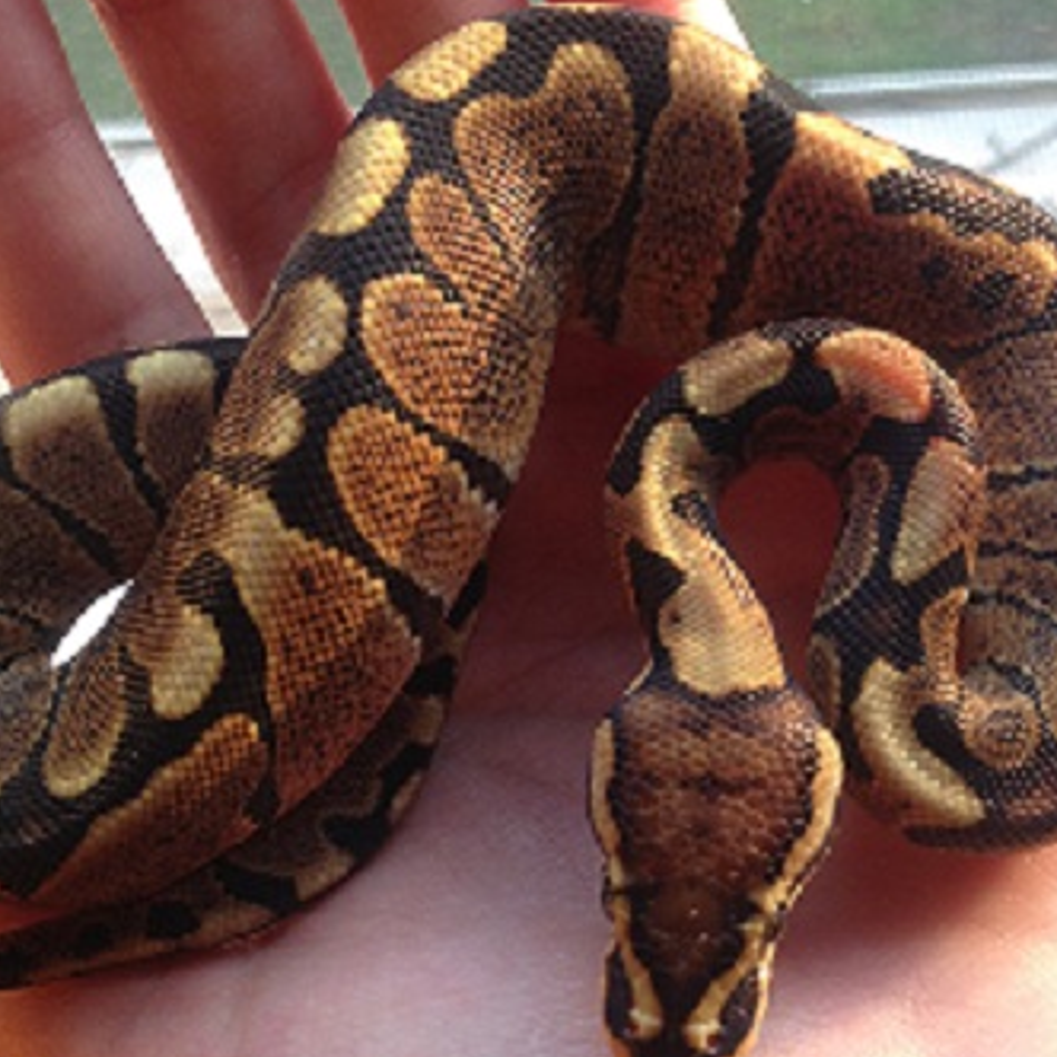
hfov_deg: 30.0
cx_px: 524
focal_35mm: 57
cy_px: 653
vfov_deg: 29.9
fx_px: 1969
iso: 80
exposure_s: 1/60
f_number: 2.4
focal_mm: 4.28
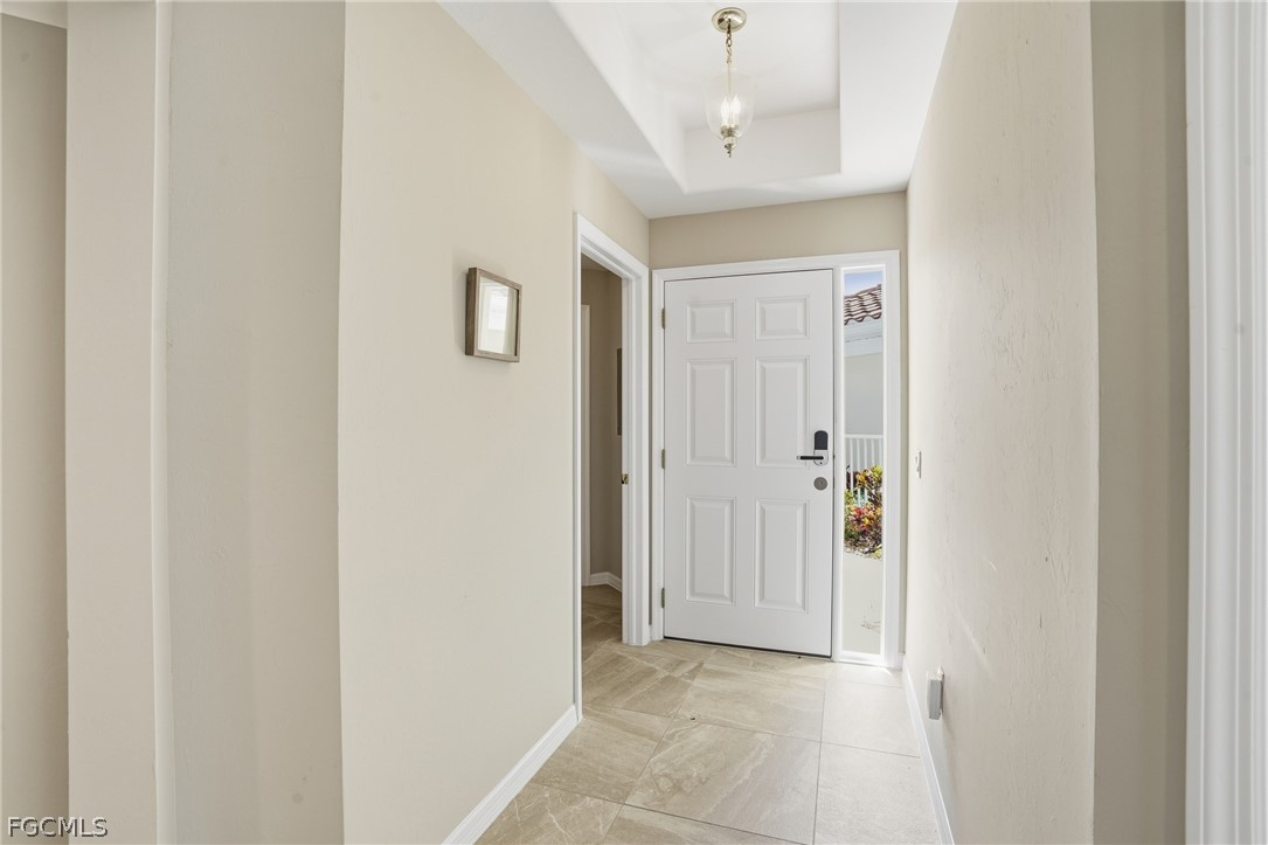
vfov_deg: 73.7
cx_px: 634
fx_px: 563
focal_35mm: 16
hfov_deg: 96.7
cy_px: 422
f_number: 9
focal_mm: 16
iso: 200
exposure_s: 1/60
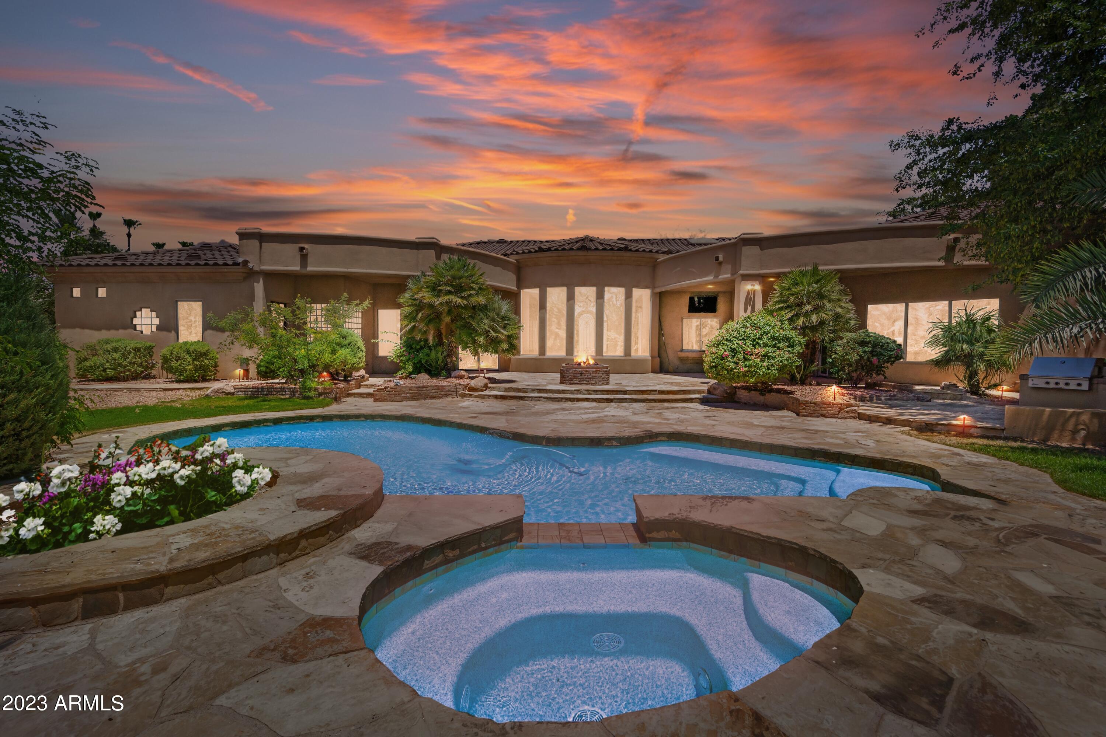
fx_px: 492
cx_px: 553
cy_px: 368
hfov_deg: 96.7
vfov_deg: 73.7
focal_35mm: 16
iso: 320
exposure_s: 1/2000
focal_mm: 16
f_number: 7.1
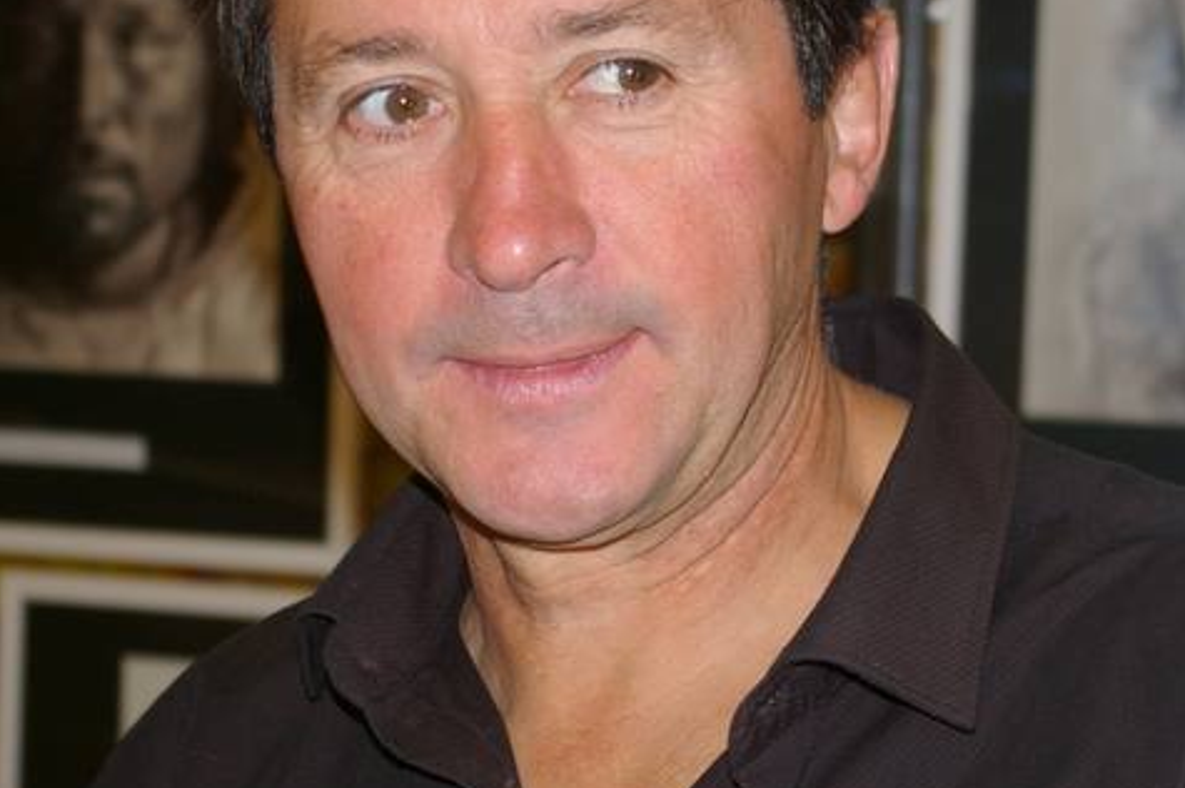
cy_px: 289
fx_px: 4567
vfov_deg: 9.9
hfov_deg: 14.8
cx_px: 556
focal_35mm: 139
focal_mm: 55
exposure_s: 1/60
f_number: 5.6
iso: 400
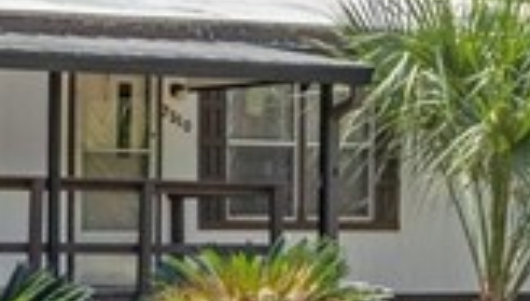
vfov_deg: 7.7
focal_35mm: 159
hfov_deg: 12.8
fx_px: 2239
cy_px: 277
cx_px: -275
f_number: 8
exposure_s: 1/500
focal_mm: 23
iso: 200
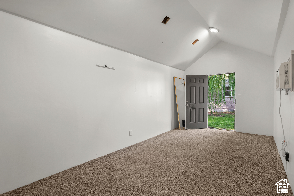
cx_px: 147
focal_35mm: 16
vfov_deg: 73.8
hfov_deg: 96.7
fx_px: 131
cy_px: 98
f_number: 8
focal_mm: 16
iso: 500
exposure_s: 1/1.25
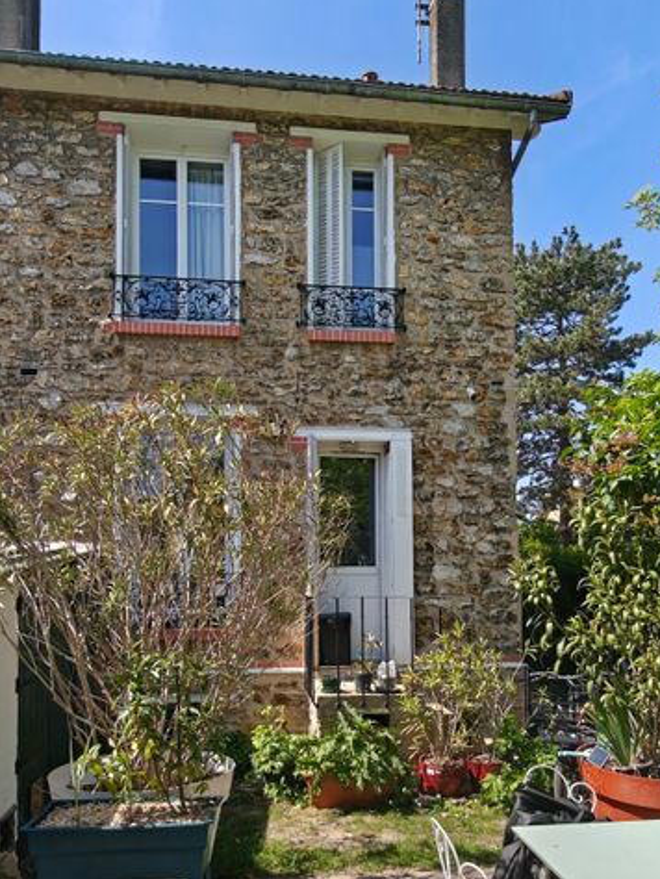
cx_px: 347
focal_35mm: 27
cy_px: 554
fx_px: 686
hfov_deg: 51.4
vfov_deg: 64.3
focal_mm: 2.31
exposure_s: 1/1508
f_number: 2
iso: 50
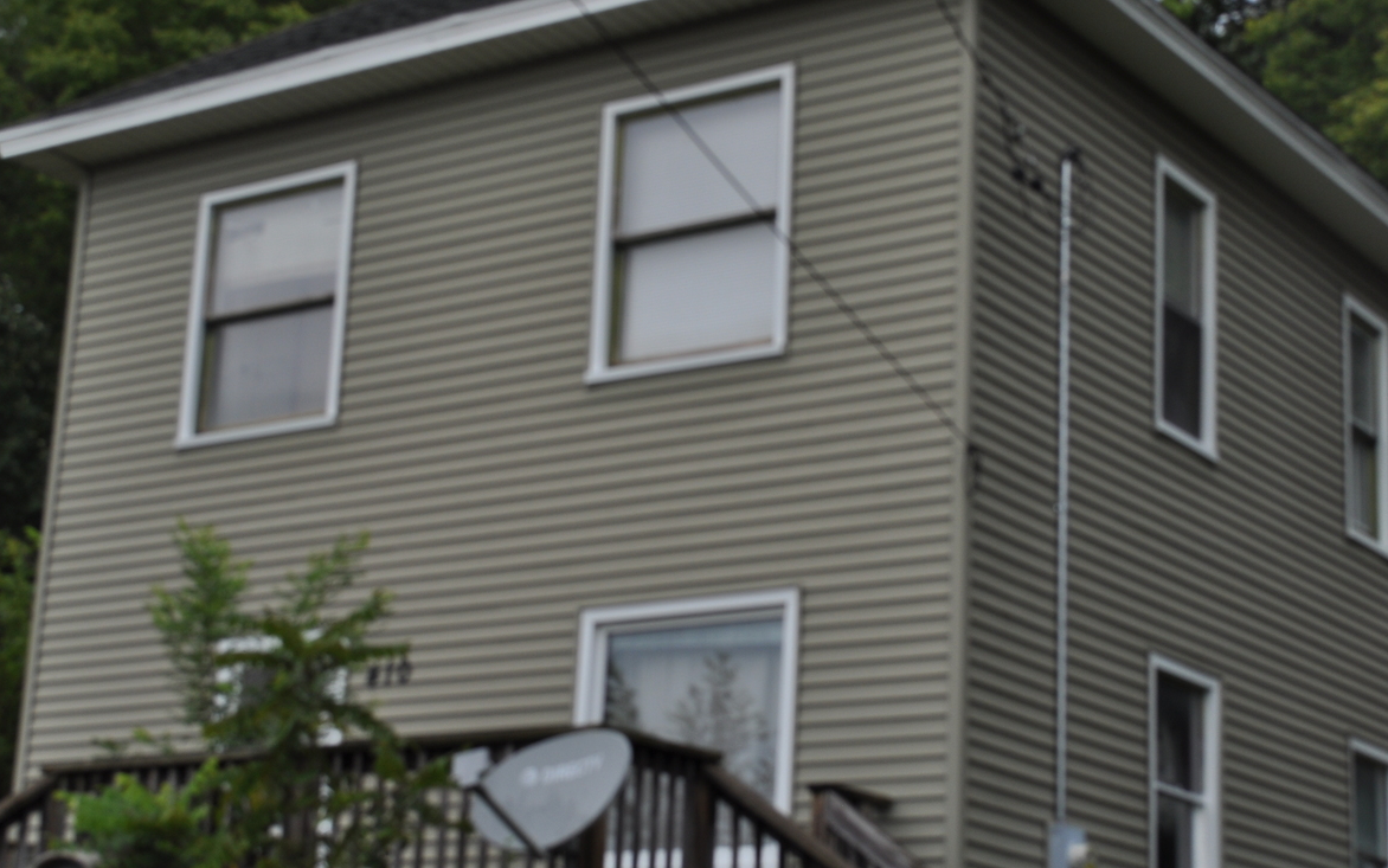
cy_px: 410
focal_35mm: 72
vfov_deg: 18.1
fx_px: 2724
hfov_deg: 28.6
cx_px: 770
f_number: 10
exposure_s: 1/400
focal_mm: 34
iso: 200
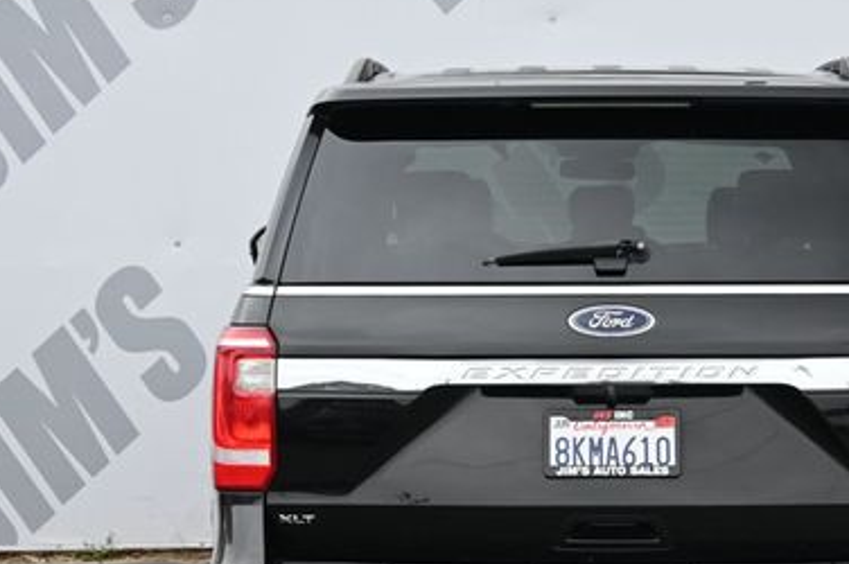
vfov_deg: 11.9
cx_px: 614
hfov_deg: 17.7
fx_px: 2706
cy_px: 411
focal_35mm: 115
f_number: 6
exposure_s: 1/250
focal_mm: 45
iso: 400
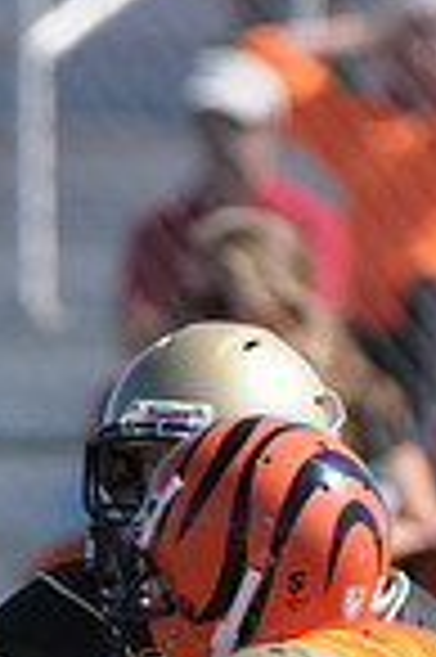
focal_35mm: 2029
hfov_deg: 0.7
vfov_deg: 1.0
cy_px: 1098
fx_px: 36945
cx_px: -416
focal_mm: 340
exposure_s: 1/3200
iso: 640
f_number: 4
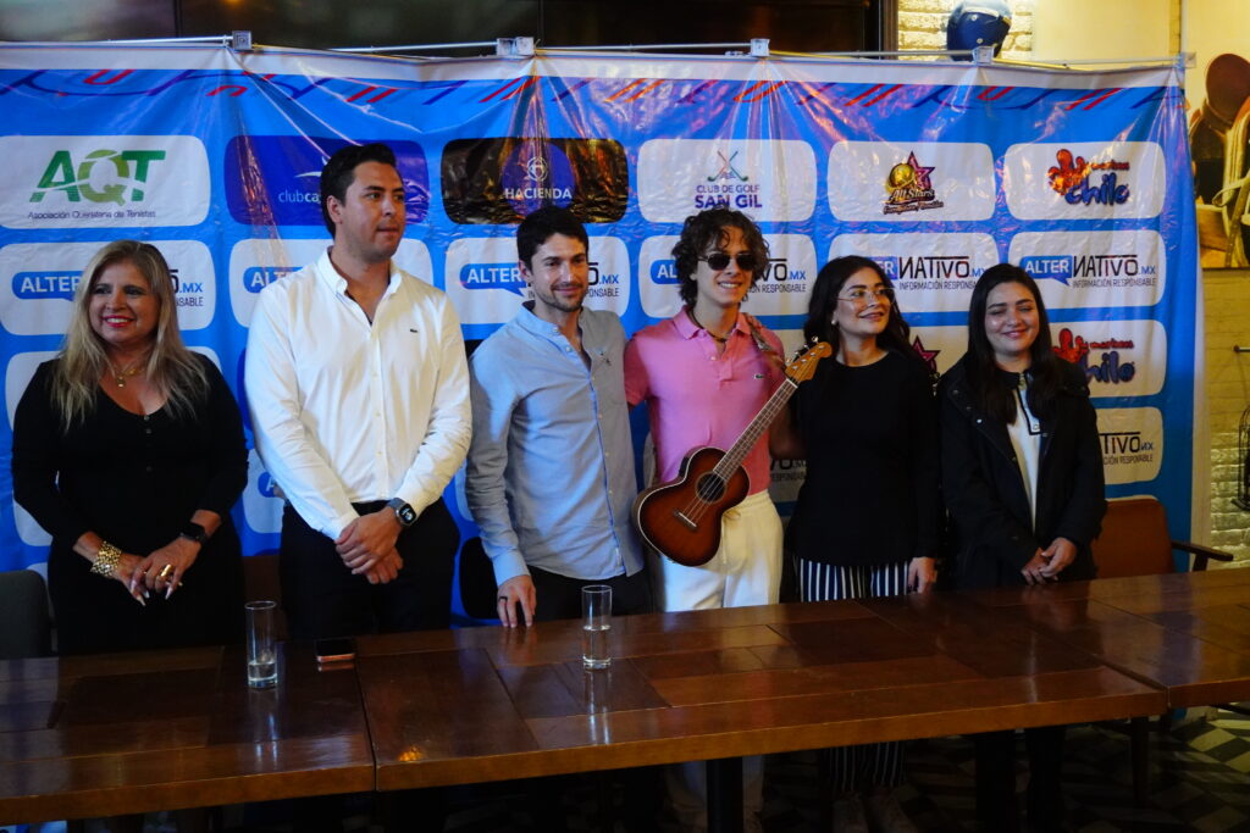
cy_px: 416
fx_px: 1406
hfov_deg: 47.9
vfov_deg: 33.0
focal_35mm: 40
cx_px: 625
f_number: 4.5
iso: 5000
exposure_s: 1/50
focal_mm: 27
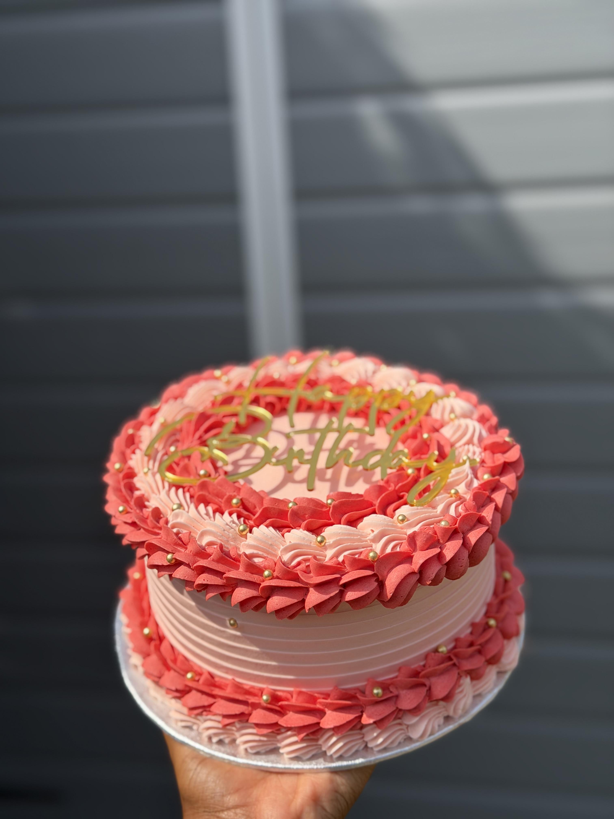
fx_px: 1135
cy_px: 410
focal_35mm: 48
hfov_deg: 30.3
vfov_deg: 39.7
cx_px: 307
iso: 64
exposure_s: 1/4329
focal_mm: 6.76
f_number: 1.78
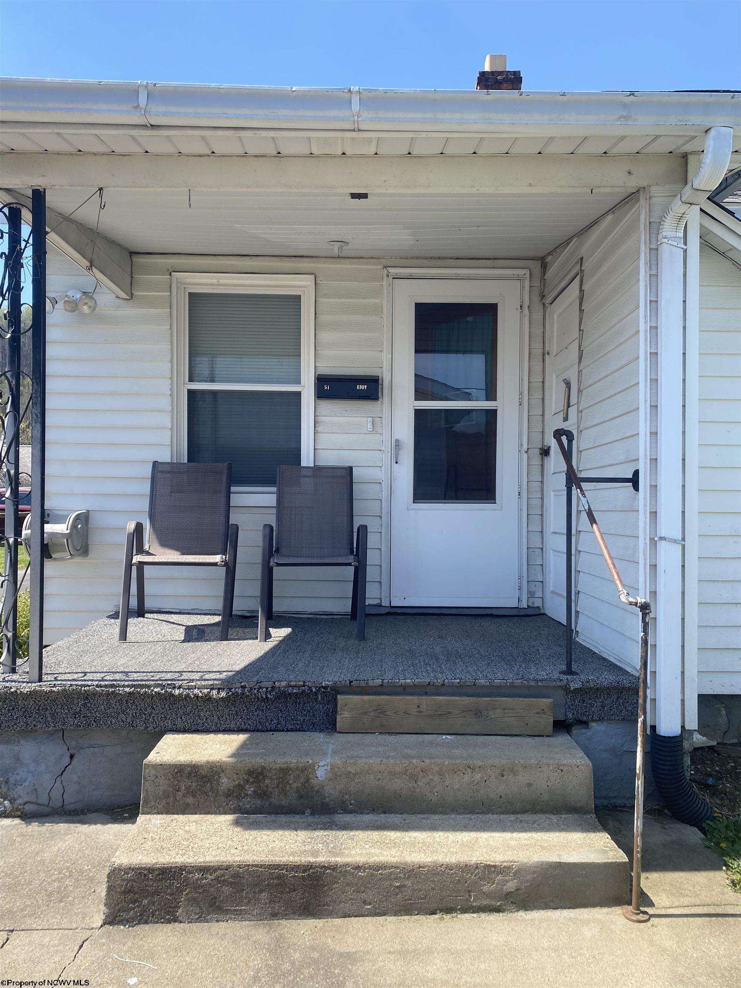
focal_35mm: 26
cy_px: 494
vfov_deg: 67.3
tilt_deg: +1.1
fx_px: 742
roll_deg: -0.6
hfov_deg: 53.1
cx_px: 370
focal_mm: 4.25
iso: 32
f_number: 1.8
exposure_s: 1/1193
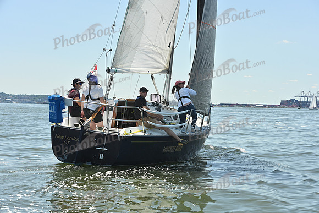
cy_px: 106
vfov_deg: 19.5
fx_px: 620
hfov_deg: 28.8
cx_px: 160
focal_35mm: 70
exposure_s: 1/1000
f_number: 9
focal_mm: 70
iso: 320
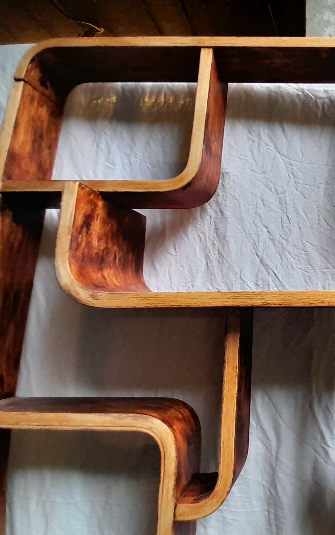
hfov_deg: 51.1
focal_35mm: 19
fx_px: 277
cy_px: 274
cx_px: 329
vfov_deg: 88.0
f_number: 2.2
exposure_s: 1/50
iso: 50
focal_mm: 1.13
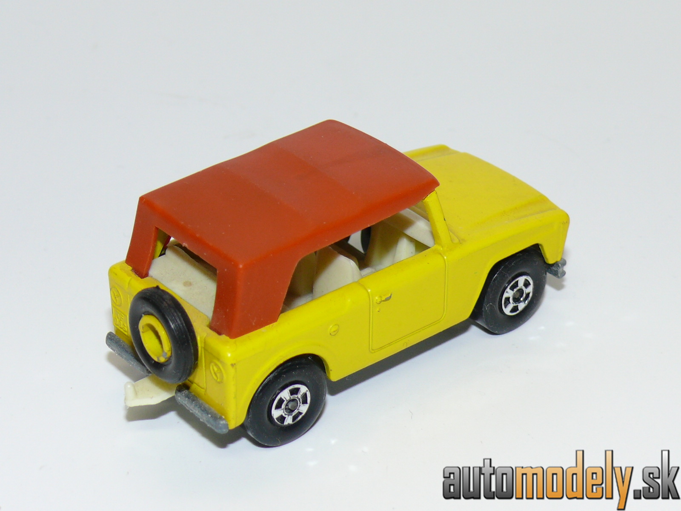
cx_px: 340
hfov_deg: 19.3
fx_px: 2007
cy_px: 256
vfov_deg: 14.5
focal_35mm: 102
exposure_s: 1/30
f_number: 4
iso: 100
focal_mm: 13.3
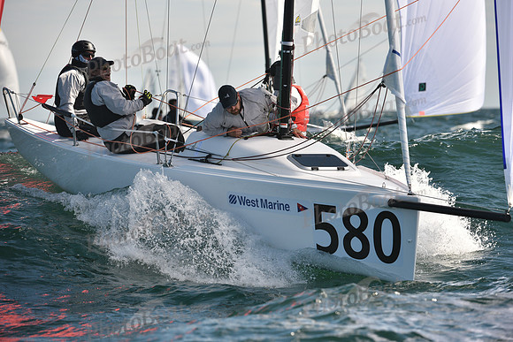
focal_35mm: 270
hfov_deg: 7.6
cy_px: 171
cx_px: 256
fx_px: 3848
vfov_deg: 5.1
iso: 250
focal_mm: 270
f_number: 5.6
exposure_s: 1/1250
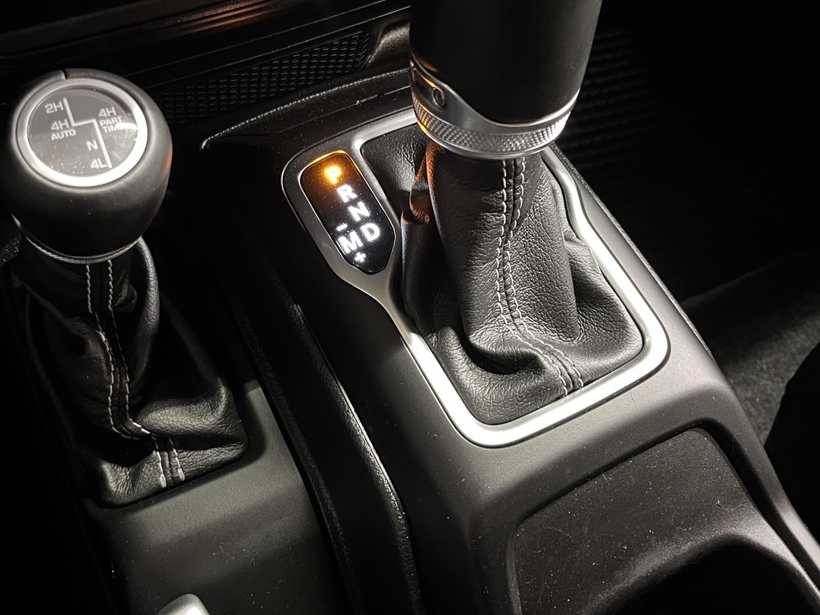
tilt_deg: -54.2
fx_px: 853
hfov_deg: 51.3
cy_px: 199
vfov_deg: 39.1
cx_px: 374
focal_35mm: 36
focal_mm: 5.1
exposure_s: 1/30
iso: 1000
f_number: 1.6
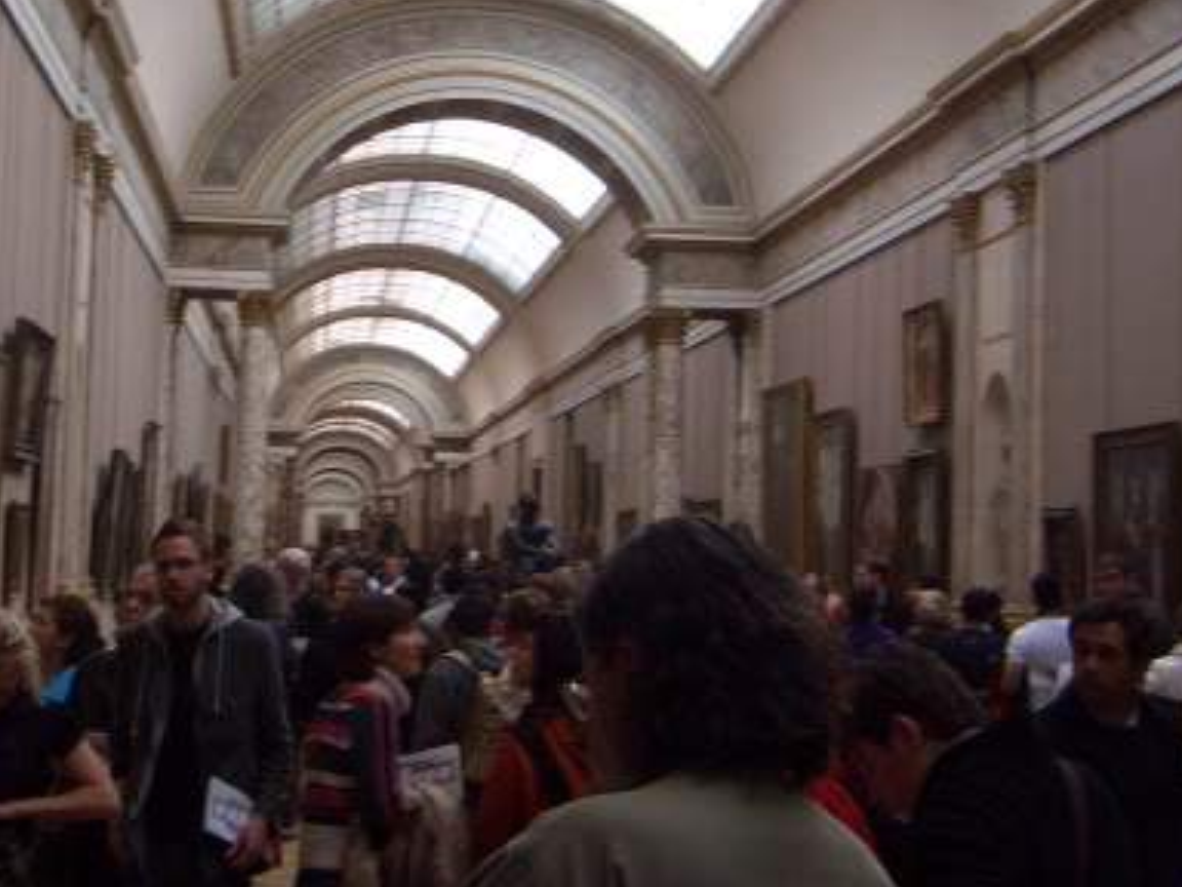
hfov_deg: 29.6
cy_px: 326
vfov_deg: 22.5
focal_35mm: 65
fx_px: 2219
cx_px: 385
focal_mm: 8
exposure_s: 1/60
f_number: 2.8
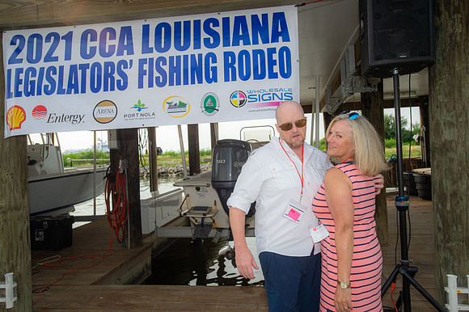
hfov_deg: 65.5
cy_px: 156
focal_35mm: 28
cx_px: 234
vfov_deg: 46.4
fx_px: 365
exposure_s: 1/200
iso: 125
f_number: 7.1
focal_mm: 28
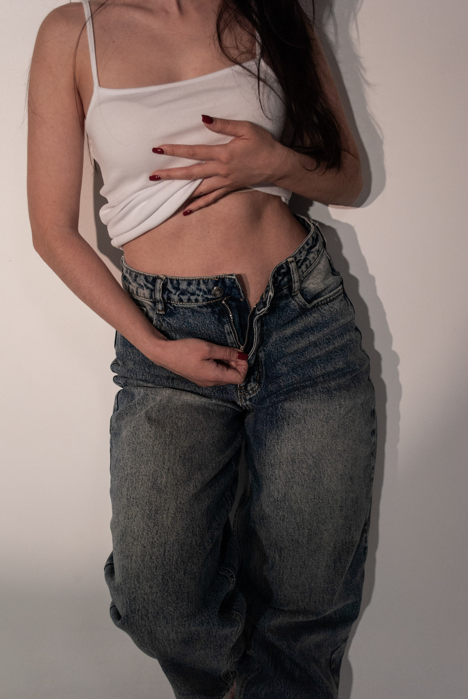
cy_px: 350
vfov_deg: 41.1
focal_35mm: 48
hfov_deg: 28.2
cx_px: 234
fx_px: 933
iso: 400
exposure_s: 1/250
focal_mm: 32
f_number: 4.8
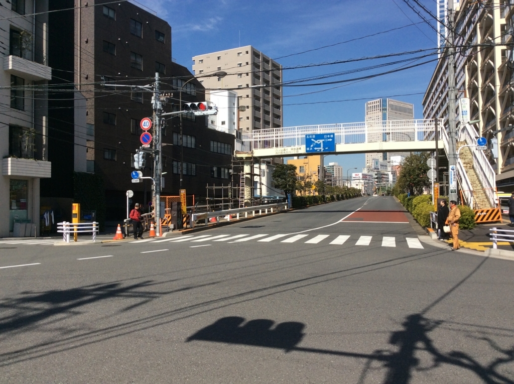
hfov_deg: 56.9
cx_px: 257
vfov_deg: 44.1
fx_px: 474
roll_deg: +0.2
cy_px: 192
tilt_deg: +2.1
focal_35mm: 32
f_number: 2.4
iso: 32
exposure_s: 1/1845
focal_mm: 3.3
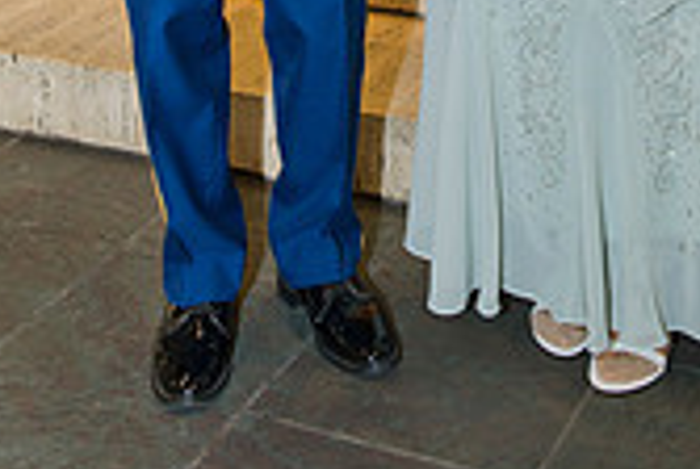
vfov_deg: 14.1
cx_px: 459
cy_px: -377
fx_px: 1675
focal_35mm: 86
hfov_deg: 23.5
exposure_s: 1/100
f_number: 5.6
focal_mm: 32
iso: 800
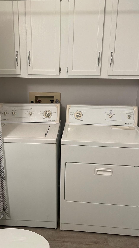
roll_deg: -1.1
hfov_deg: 34.5
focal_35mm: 34
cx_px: 54
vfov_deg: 58.0
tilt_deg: -17.3
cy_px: 131
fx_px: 223
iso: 125
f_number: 1.6
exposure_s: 1/60
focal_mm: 4.2
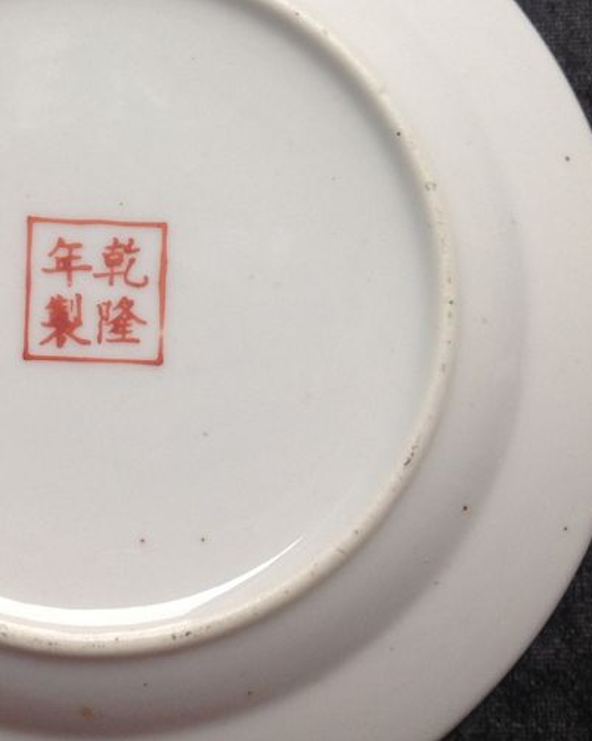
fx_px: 1491
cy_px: 349
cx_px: 136
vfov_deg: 27.9
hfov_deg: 22.2
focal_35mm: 68
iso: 64
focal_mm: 4.28
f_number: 2.4
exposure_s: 1/30
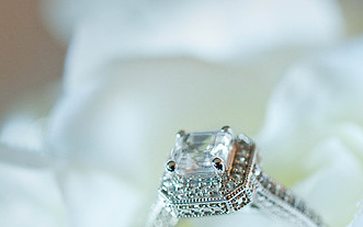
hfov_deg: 19.2
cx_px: 314
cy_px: 207
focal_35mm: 107
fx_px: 1059
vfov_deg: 12.1
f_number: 5.6
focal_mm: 60
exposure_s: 1/125
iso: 2000
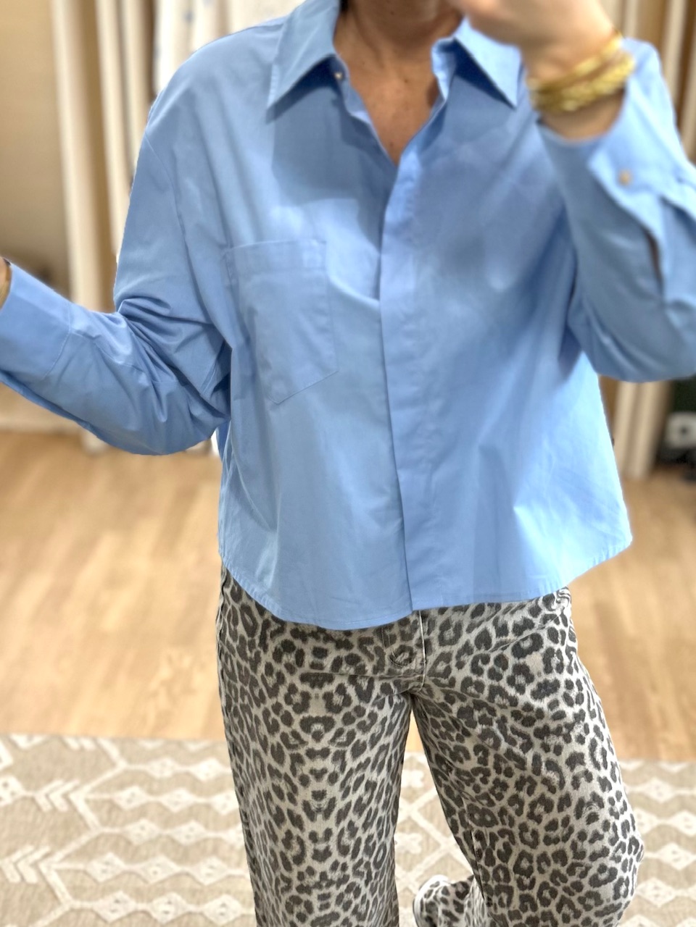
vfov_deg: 71.6
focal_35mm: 24
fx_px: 643
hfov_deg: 56.8
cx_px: 348
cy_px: 464
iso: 250
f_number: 1.78
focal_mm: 6.86
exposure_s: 1/60
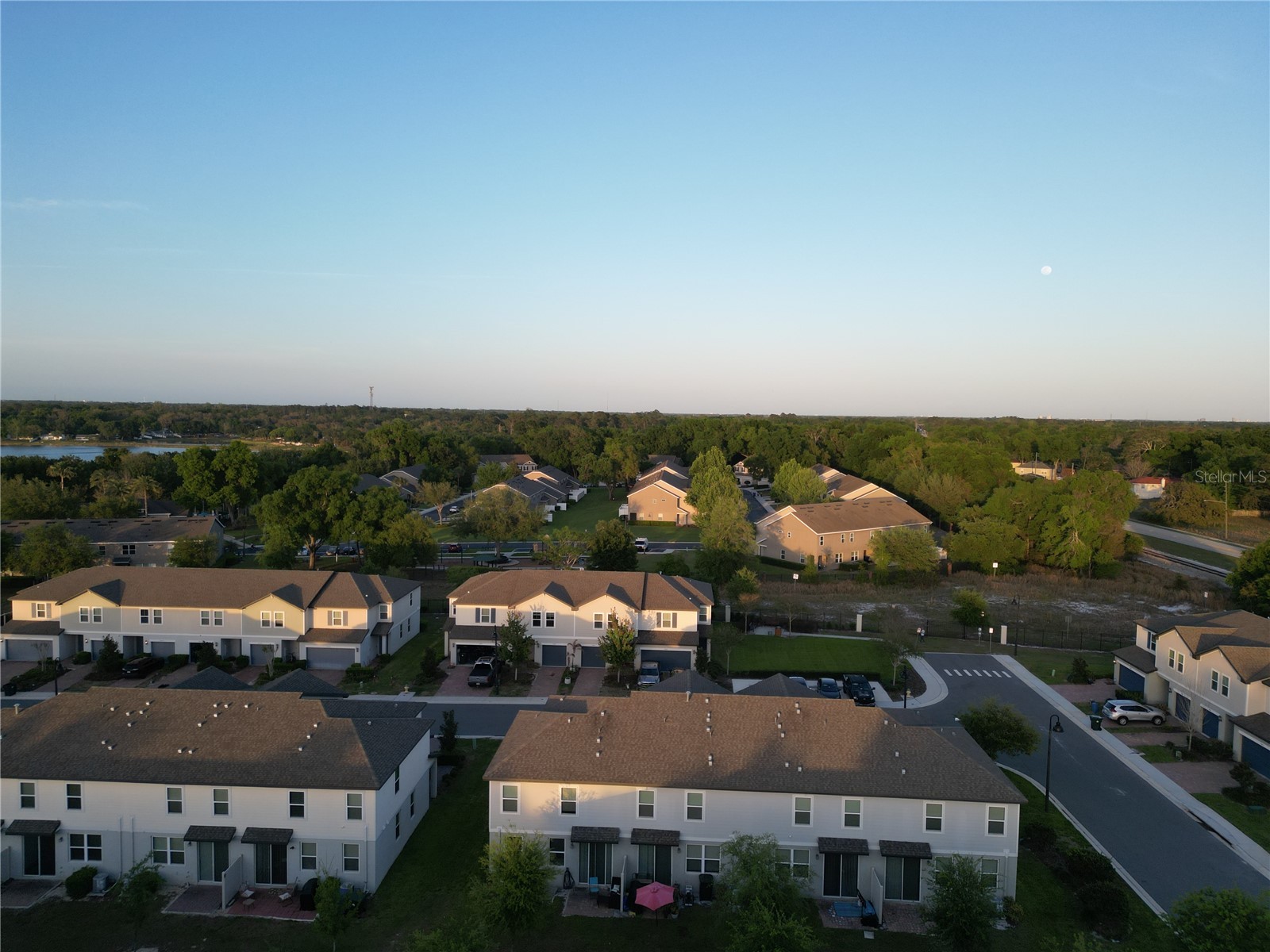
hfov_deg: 71.6
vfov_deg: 56.8
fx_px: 881
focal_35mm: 24
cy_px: 476
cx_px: 635
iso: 100
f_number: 1.7
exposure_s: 1/725
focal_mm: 6.72
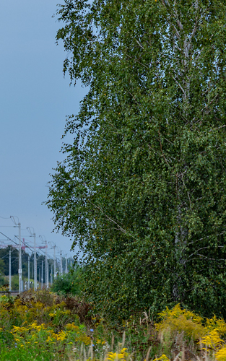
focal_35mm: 277
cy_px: 174
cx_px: -199
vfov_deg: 7.6
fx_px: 2727
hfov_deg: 4.7
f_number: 3.2
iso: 320
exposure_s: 1/500
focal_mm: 85
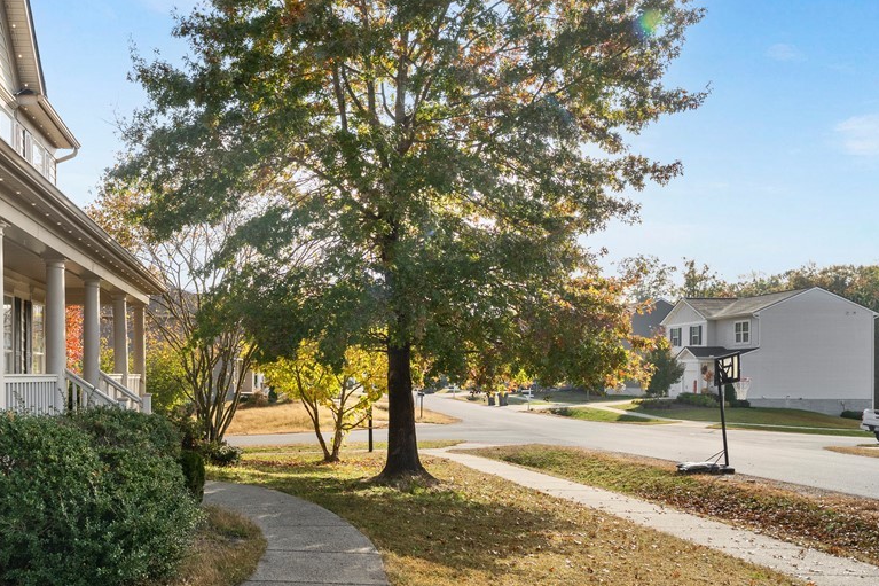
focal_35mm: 34
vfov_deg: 38.5
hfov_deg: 54.6
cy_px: 377
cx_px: 285
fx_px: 830
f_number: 9
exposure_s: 1/800
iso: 800
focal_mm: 24
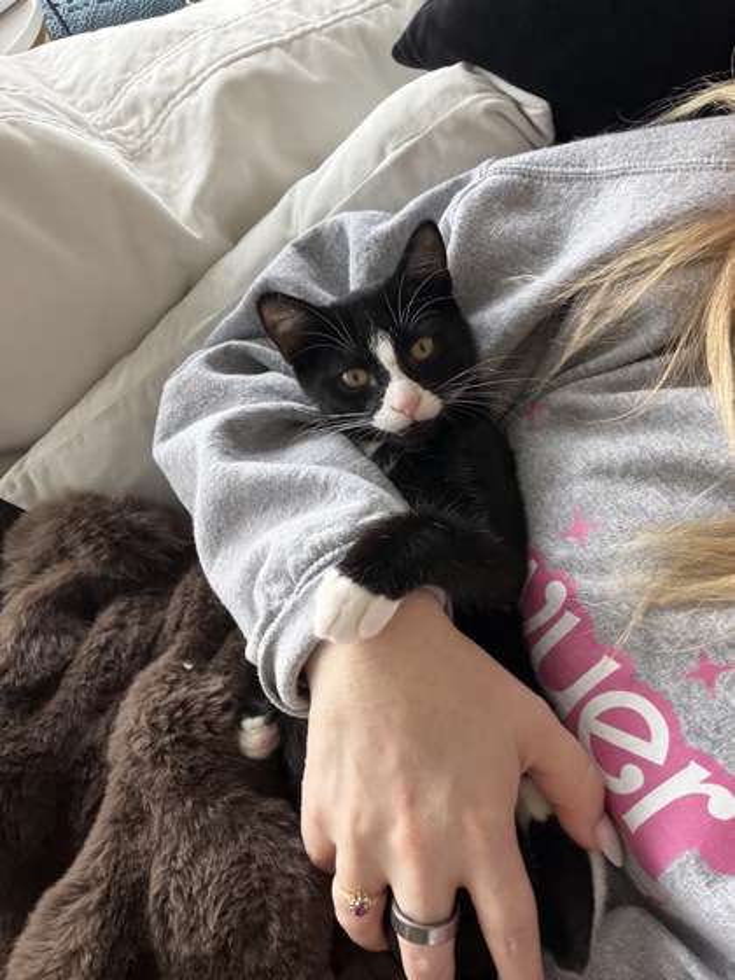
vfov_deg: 60.0
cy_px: 490
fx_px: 849
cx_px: 368
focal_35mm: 30
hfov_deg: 46.8
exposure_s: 1/60
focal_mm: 2.71
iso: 80
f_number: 1.9
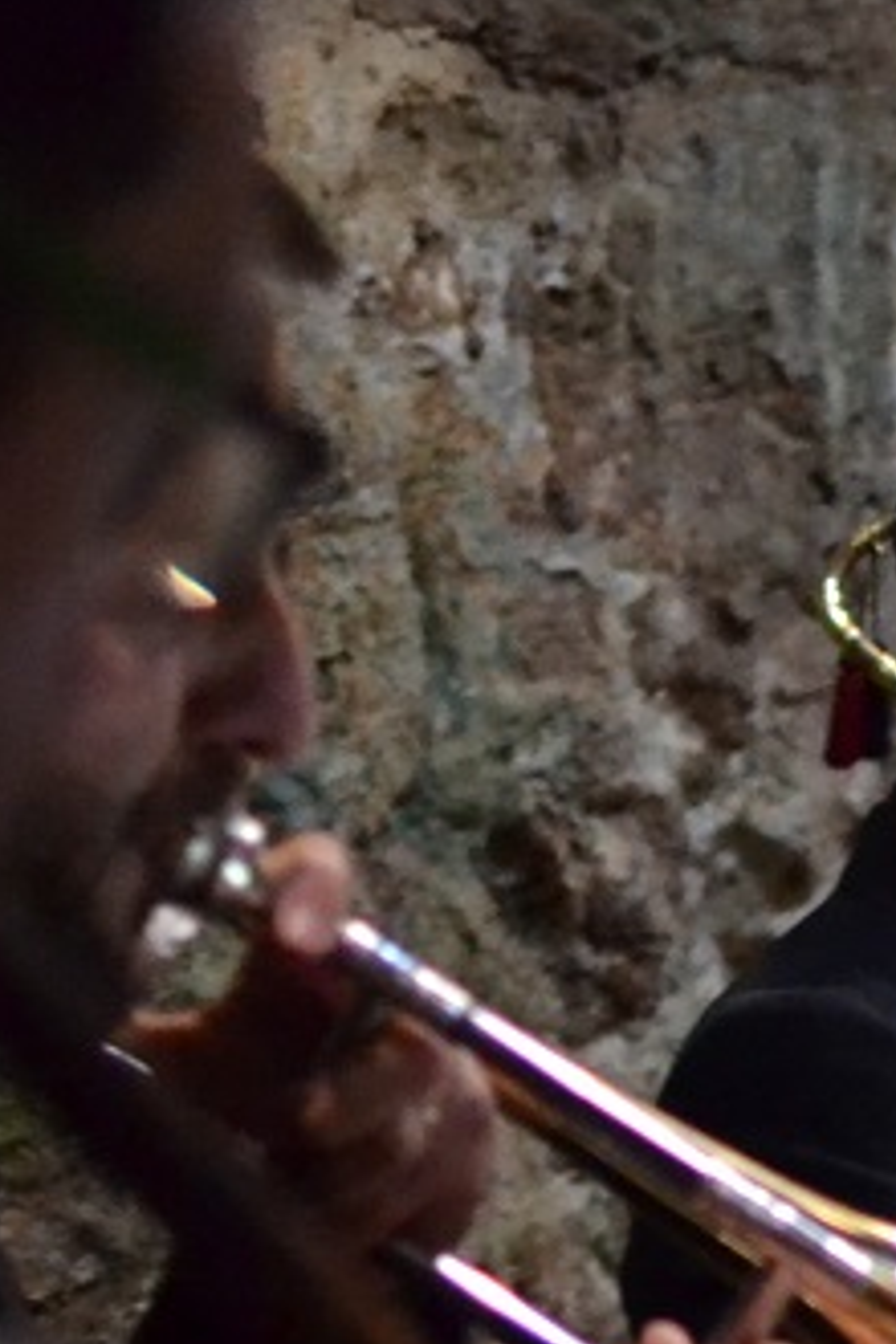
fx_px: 7123
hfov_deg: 7.0
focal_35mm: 191
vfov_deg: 10.7
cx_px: 1772
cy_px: 1258
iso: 3200
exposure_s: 1/40
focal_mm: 35
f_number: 1.8
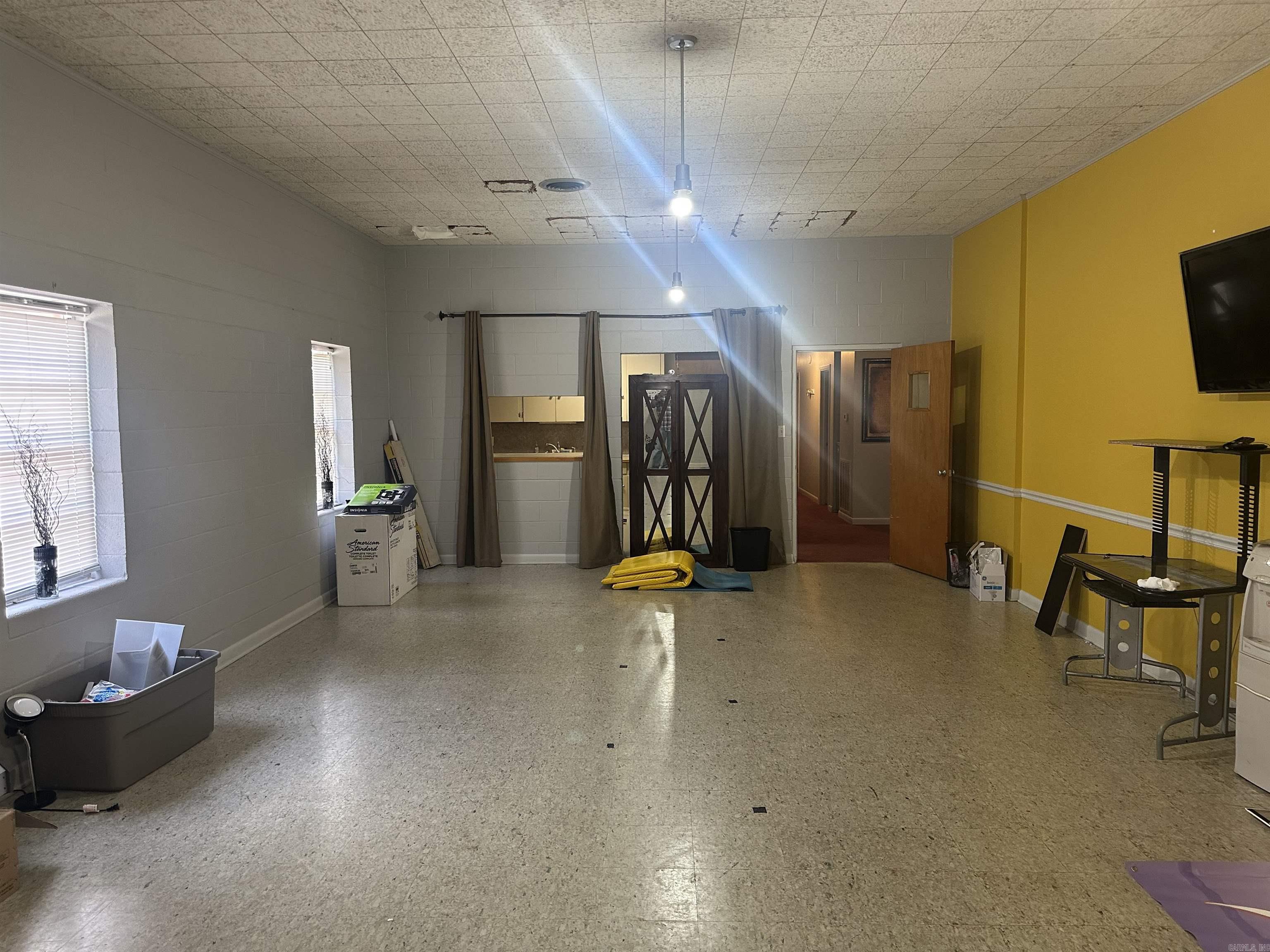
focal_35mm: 24
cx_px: 635
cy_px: 476
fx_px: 881
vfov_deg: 56.8
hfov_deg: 71.6
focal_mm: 6.86
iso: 250
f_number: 1.78
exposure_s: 1/60
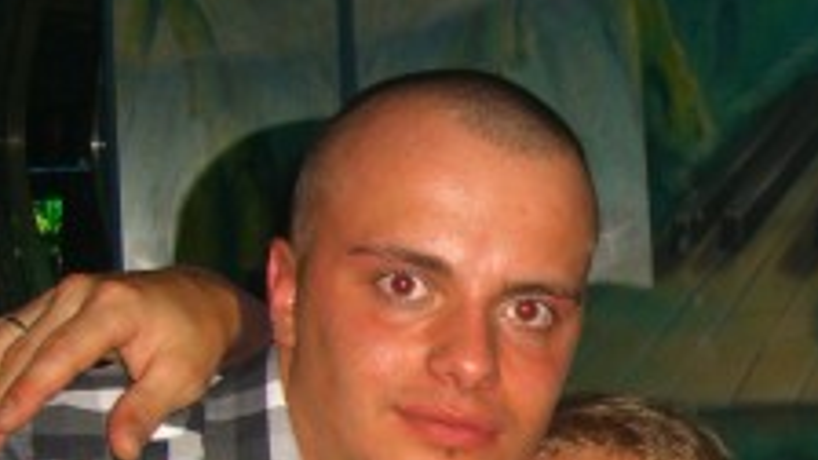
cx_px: 917
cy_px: 643
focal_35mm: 111
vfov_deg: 10.6
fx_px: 2408
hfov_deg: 18.5
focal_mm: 7.9
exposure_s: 1/60
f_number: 2.8
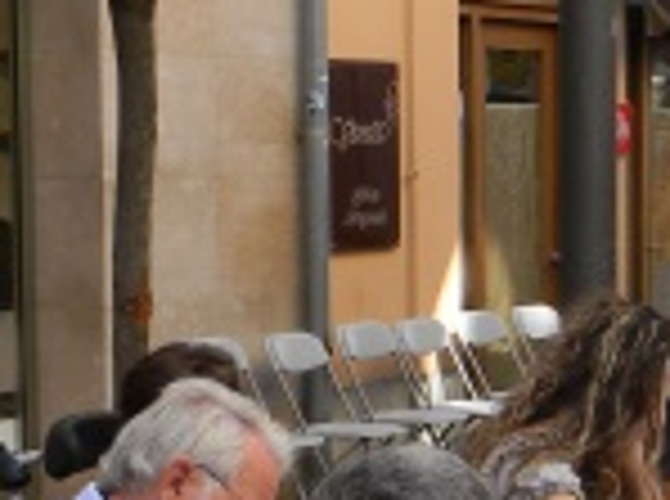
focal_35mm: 138
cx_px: 782
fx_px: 2665
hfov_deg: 13.9
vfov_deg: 10.7
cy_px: 376
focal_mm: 7.3
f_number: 3.8
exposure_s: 1/119
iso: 80
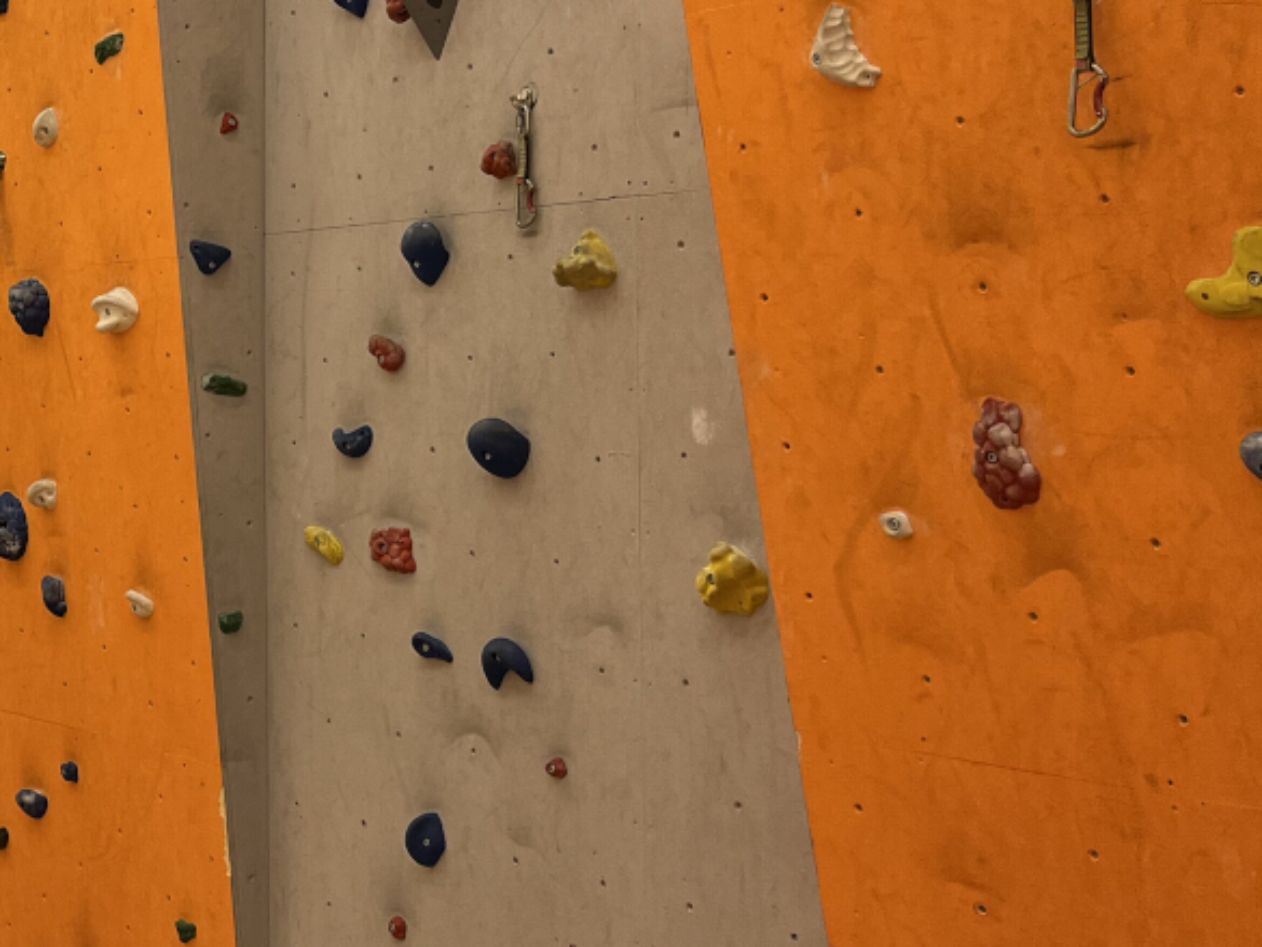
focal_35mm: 64
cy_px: 265
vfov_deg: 22.8
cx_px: -179
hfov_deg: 27.3
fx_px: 2334
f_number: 1.6
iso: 80
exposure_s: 1/100
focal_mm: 5.1
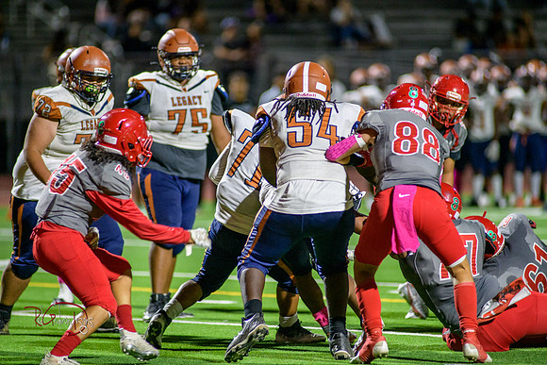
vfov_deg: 4.6
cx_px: 274
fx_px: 4559
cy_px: 182
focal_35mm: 300
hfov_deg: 6.9
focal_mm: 300
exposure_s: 1/500
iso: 2000
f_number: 2.8
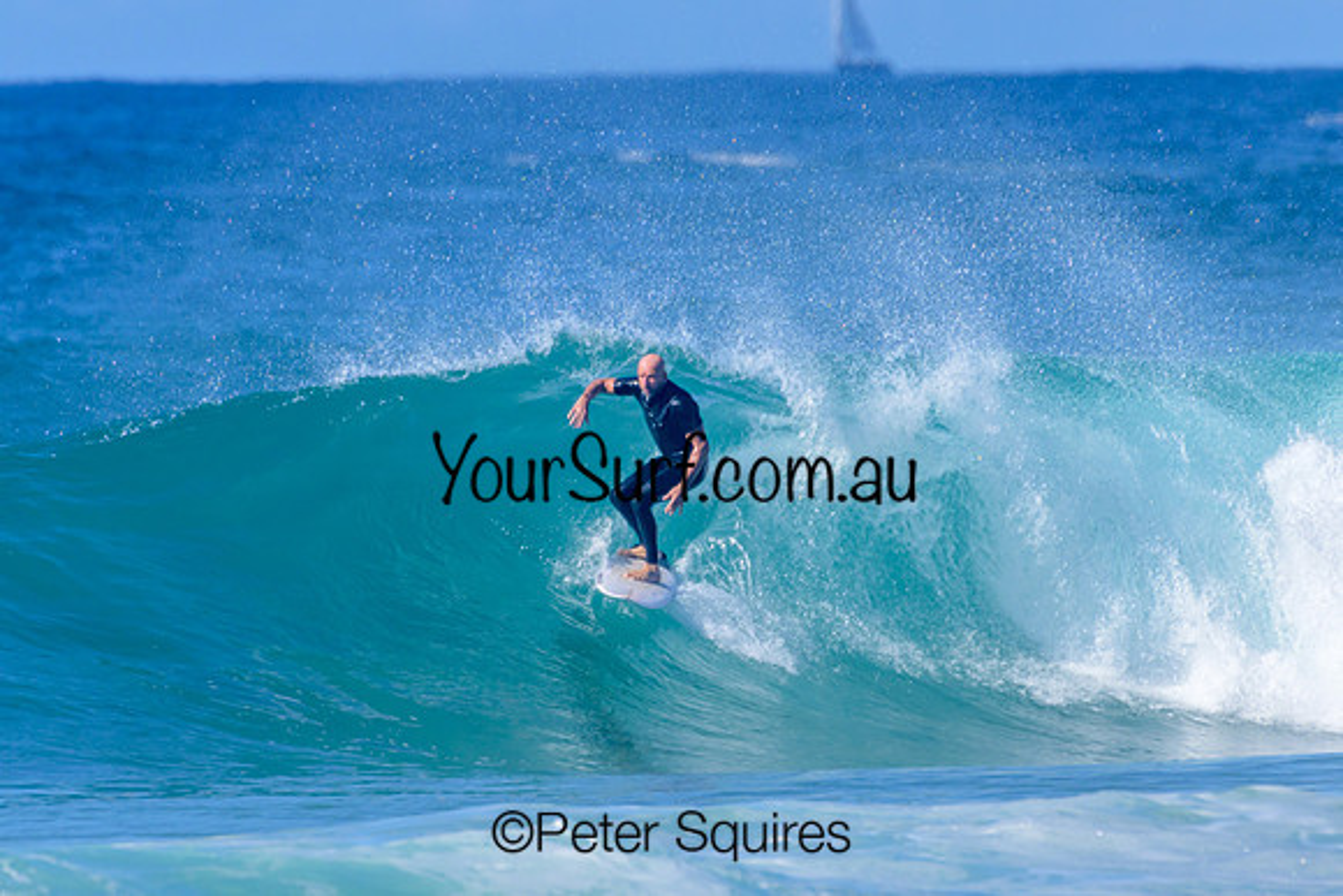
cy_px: 448
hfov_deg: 2.1
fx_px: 37313
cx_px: 672
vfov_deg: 1.4
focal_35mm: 1000
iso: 1100
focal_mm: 1000
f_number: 11
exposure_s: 1/2000
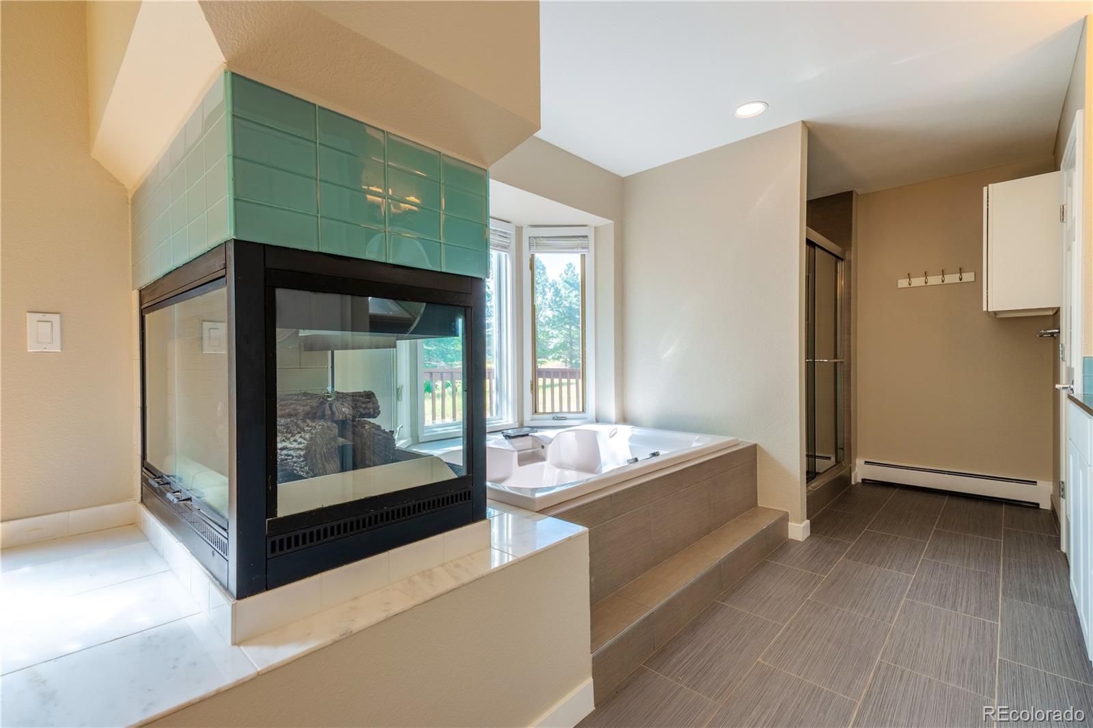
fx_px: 486
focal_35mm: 16
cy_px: 364
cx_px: 546
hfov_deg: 96.7
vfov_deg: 73.7
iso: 320
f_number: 8
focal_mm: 16
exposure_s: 1/1000
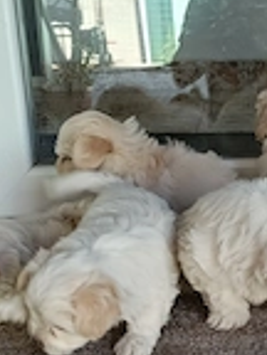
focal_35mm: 75
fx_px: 771
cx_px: 225
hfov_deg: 19.4
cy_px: 237
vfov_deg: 25.8
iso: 80
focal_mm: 3.98
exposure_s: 1/50
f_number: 1.8
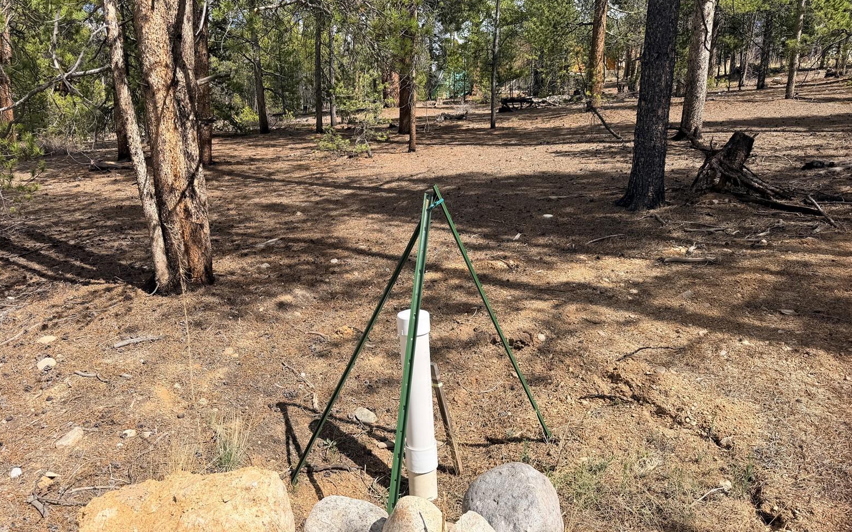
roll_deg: +0.0
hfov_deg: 70.4
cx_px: 419
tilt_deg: -10.5
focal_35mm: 26
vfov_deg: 47.6
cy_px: 275
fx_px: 604
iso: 80
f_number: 1.78
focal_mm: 6.76
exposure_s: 1/3425
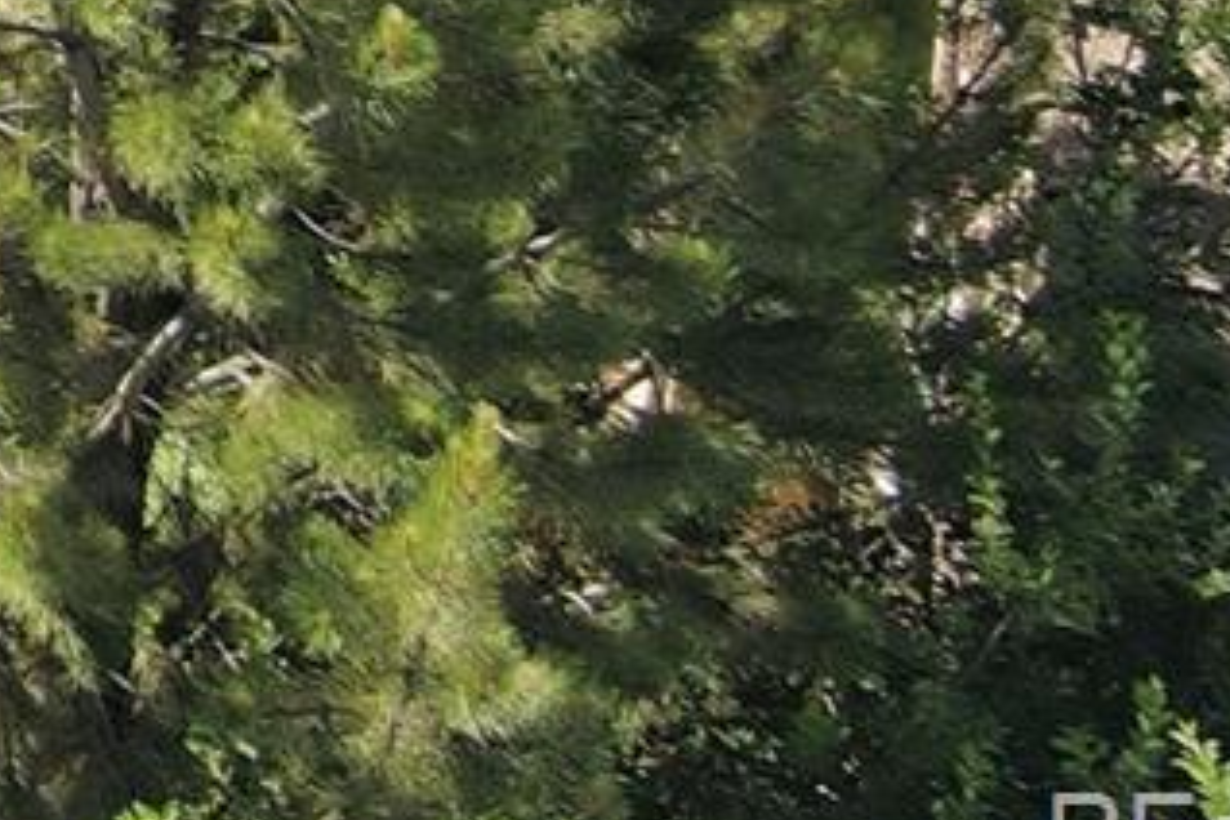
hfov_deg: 12.1
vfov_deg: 8.6
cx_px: -1420
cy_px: -1145
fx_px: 4988
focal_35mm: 146
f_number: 2.8
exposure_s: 1/1006
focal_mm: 10.6
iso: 100
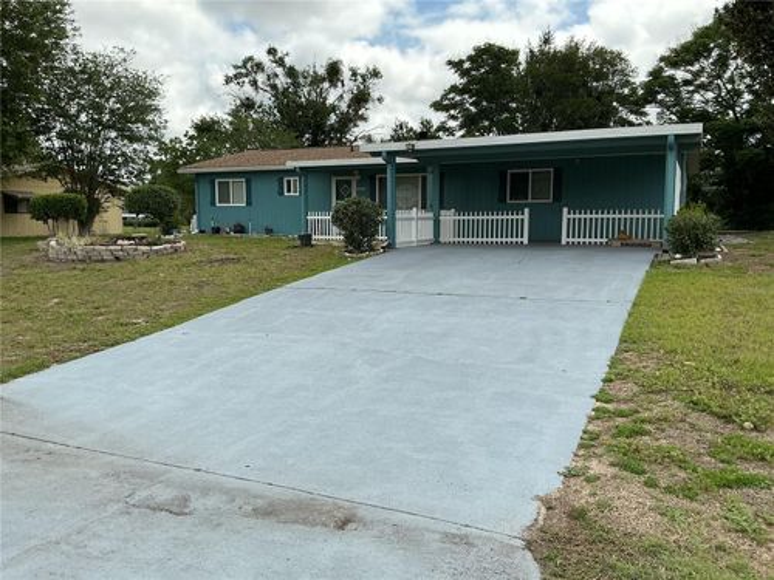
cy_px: 290
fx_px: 648
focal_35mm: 29
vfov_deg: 48.2
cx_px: 387
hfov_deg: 61.7
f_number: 1.8
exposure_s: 1/1626
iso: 25
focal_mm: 3
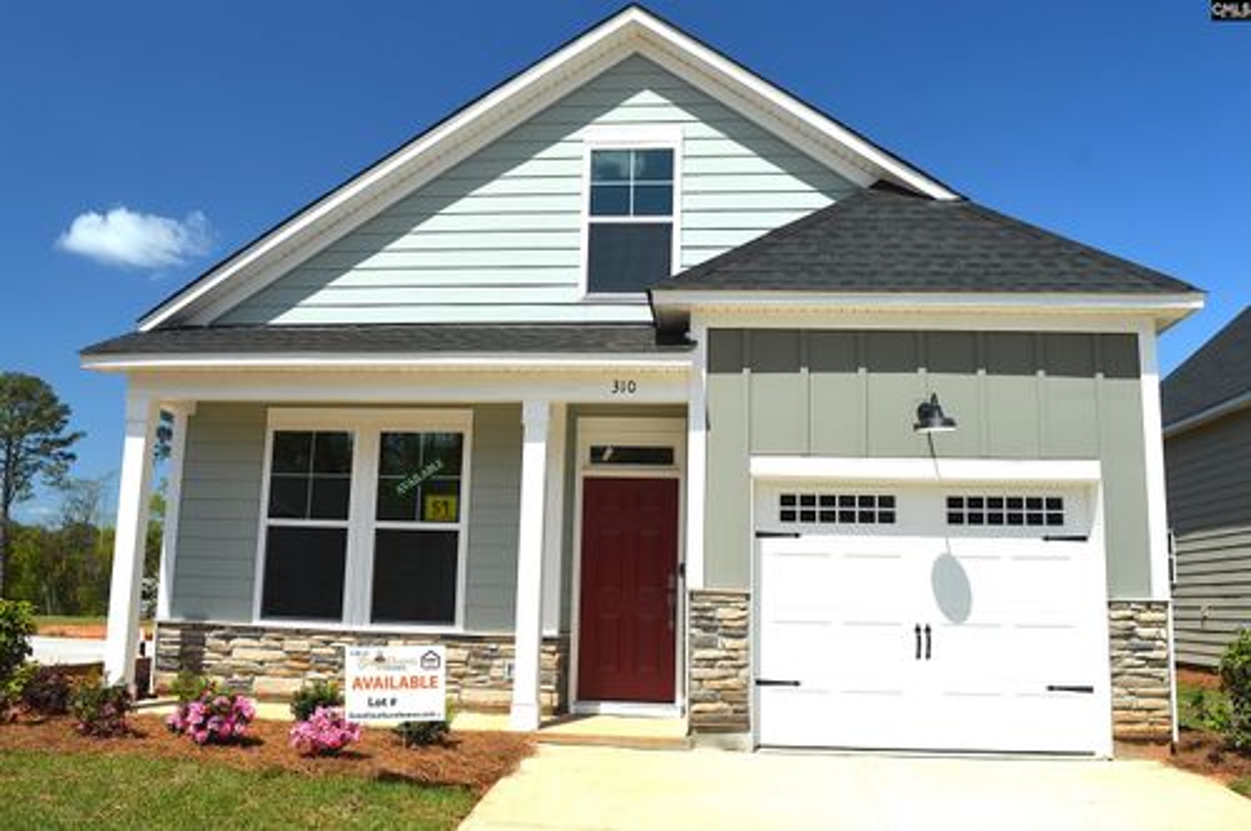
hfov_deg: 62.0
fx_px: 1041
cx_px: 626
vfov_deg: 43.5
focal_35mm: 30
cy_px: 416
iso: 100
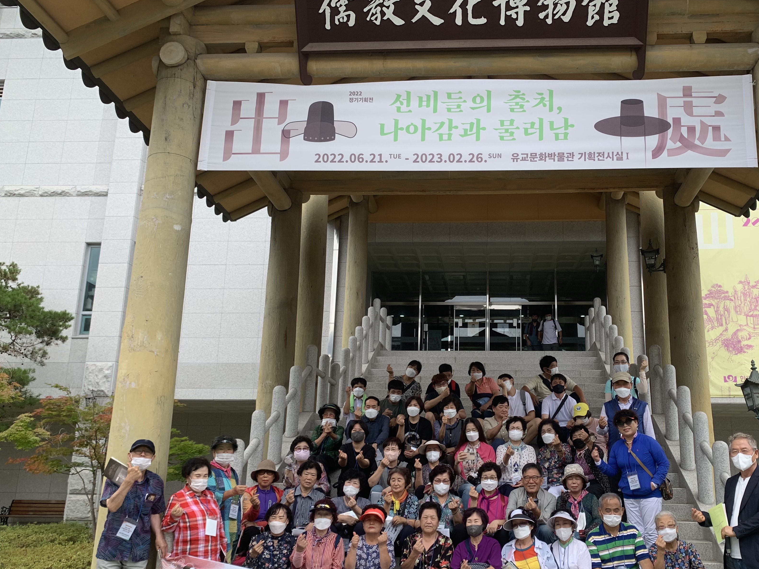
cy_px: 316
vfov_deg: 42.9
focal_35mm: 33
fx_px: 724
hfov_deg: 54.9
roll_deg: -2.1
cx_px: 456
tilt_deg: +13.5
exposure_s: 1/1299
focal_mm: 4.25
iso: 25
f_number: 1.8
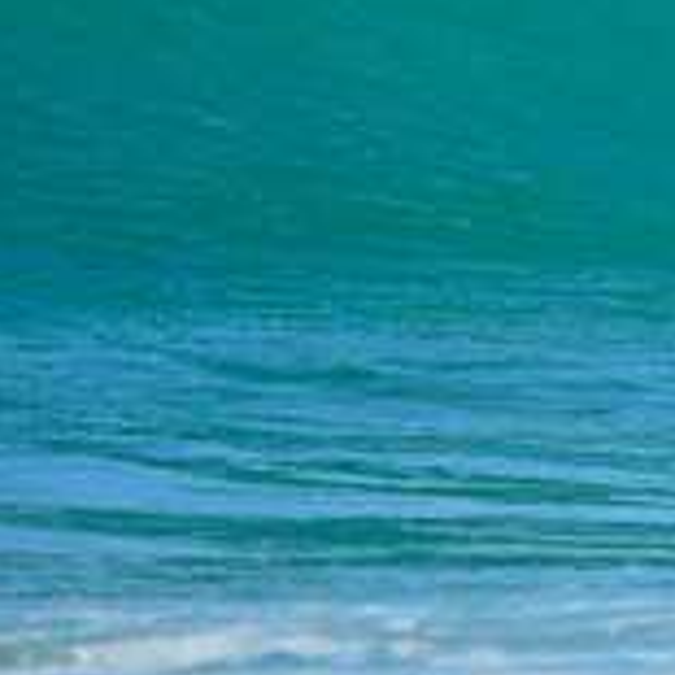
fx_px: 77126
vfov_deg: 0.5
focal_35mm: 3496
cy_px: -181
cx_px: 1513
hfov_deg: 0.5
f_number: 6.3
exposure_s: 1/2000
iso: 500
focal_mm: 800
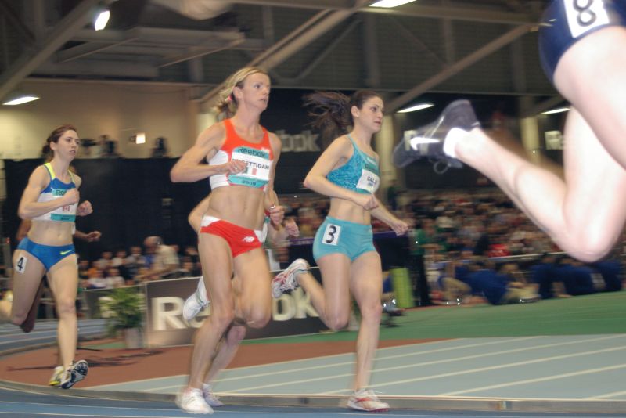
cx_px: 313
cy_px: 209
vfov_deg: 15.2
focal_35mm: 90
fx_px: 1565
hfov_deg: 22.6
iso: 800
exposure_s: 1/100
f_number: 5.6
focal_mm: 60
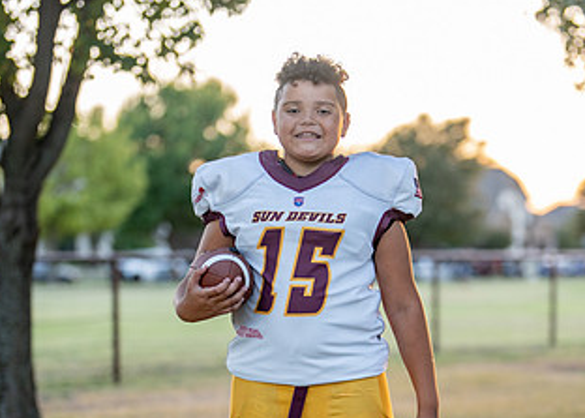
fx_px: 1695
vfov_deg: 13.9
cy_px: 383
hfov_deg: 19.6
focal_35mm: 102
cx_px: 347
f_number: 1.2
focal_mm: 50
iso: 200
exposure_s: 1/500
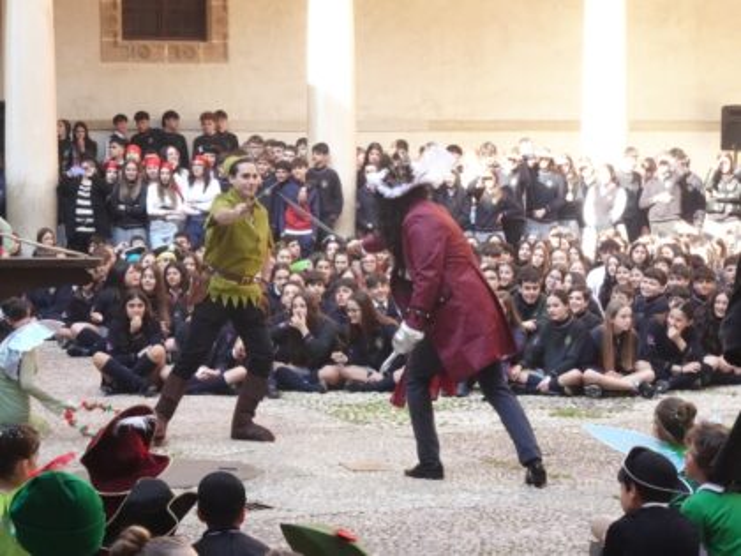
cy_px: 278
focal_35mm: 105
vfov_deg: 14.1
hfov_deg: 18.7
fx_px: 2248
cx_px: 370
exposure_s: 1/250
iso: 500
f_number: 5
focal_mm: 16.63
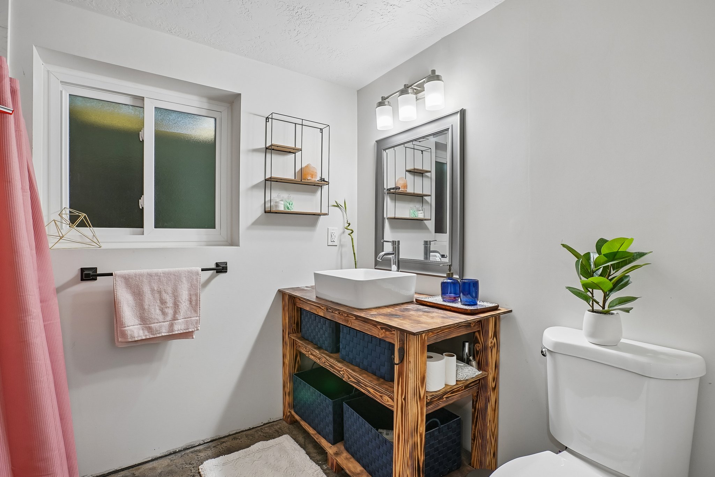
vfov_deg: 73.7
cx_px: 358
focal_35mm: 16
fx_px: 318
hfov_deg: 96.7
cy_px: 238
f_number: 8
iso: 400
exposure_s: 1/20
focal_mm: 16
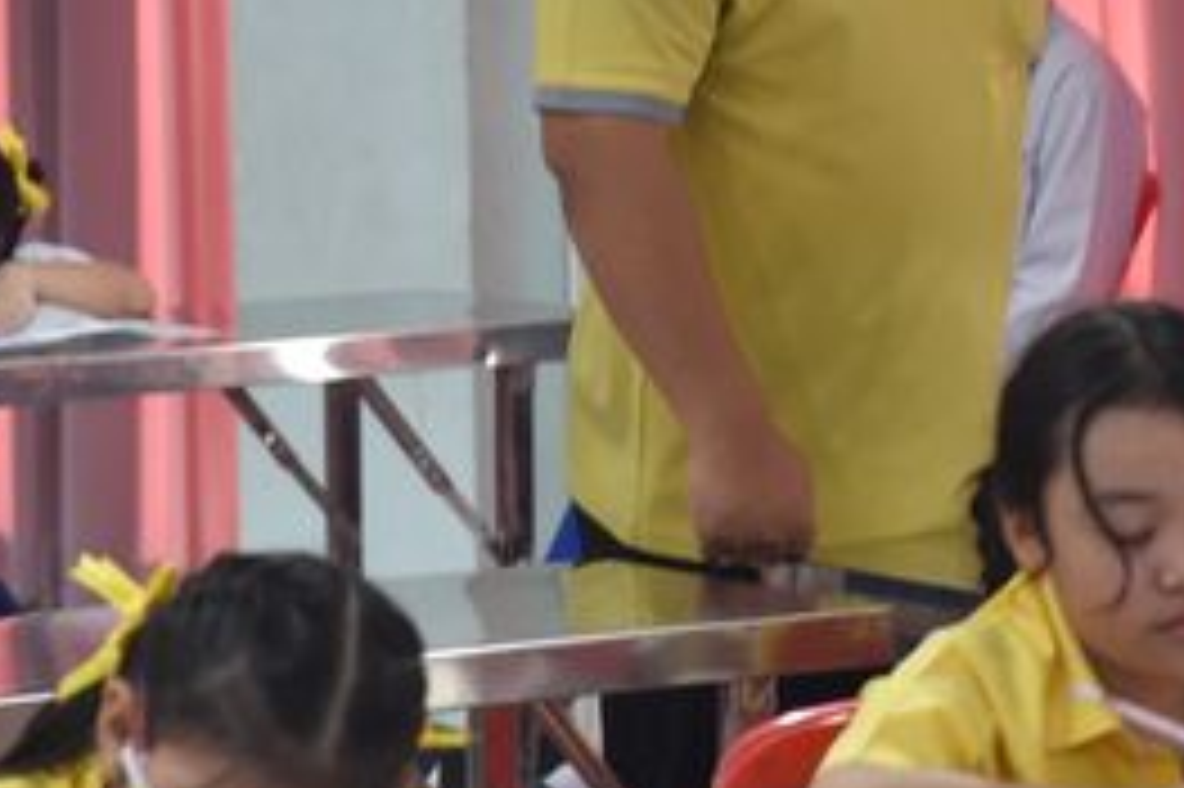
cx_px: 959
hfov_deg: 7.5
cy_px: -45
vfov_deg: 5.0
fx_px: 9006
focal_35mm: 274
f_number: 4
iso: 1600
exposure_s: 1/30
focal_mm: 120
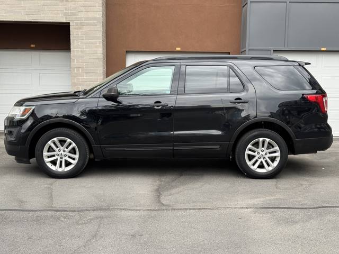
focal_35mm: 48
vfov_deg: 30.3
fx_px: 470
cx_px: 170
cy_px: 127
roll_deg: -1.0
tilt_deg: -4.7
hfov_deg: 39.7
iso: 64
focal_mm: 6.76
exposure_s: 1/621
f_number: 1.78
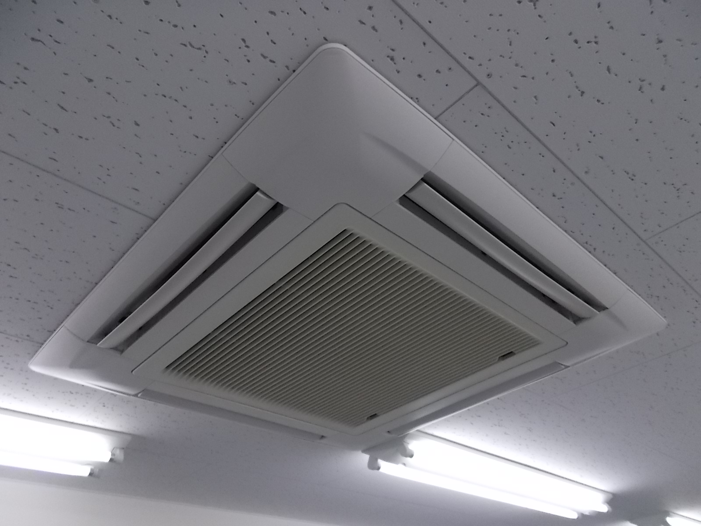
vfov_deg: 53.1
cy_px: 263
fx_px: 527
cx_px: 350
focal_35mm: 26
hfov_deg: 67.3
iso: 400
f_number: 3.2
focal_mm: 4.6
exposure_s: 1/200
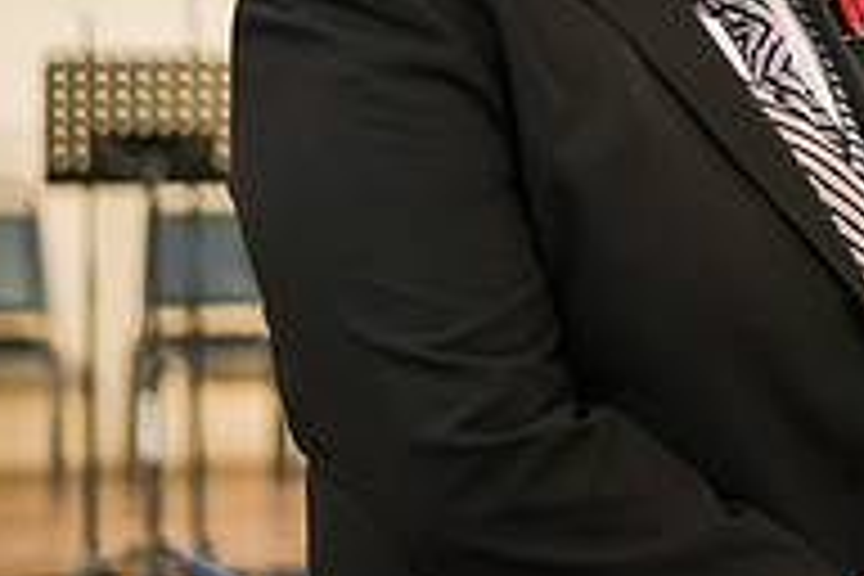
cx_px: 994
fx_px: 3624
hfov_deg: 13.3
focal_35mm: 151
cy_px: -2
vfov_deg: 9.0
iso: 1000
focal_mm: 50
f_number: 1.8
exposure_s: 1/320
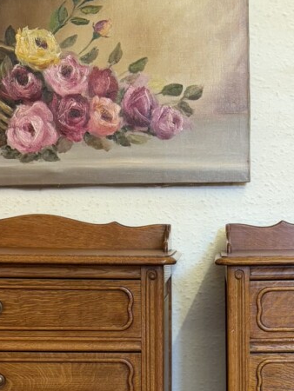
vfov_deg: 29.1
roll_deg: +0.0
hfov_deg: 22.8
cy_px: 350
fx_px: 724
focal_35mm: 64
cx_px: 205
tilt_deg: -9.3
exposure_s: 1/100
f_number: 1.78
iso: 200
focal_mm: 6.76
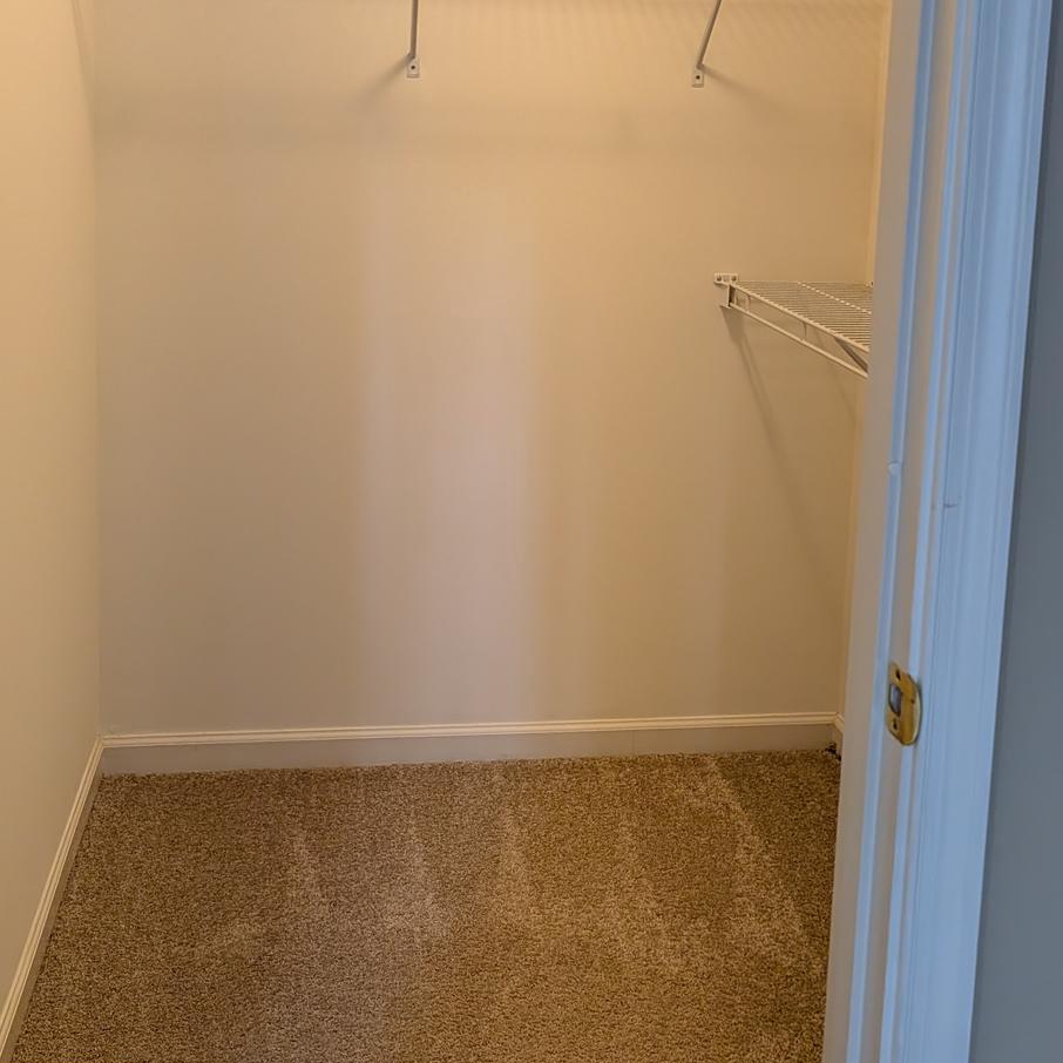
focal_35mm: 36
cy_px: 262
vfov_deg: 44.5
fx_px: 1251
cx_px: 509
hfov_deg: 46.0
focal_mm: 6.9
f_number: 1.68
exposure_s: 1/221
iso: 351
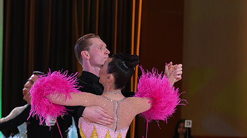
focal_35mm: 199
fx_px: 1303
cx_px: 124
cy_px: 167
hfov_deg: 10.8
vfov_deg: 6.1
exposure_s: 1/250
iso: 3200
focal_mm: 126
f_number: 6.3
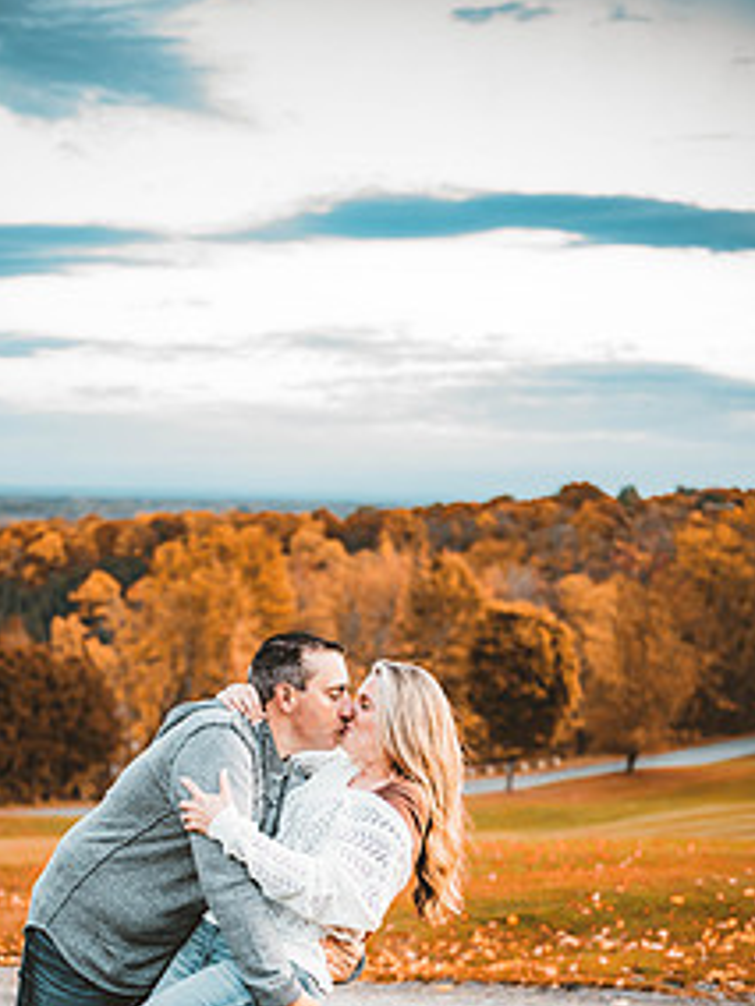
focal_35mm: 61
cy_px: 758
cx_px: 269
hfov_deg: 23.9
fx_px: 1774
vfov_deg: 31.1
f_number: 2
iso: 1000
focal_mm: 40
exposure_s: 1/320
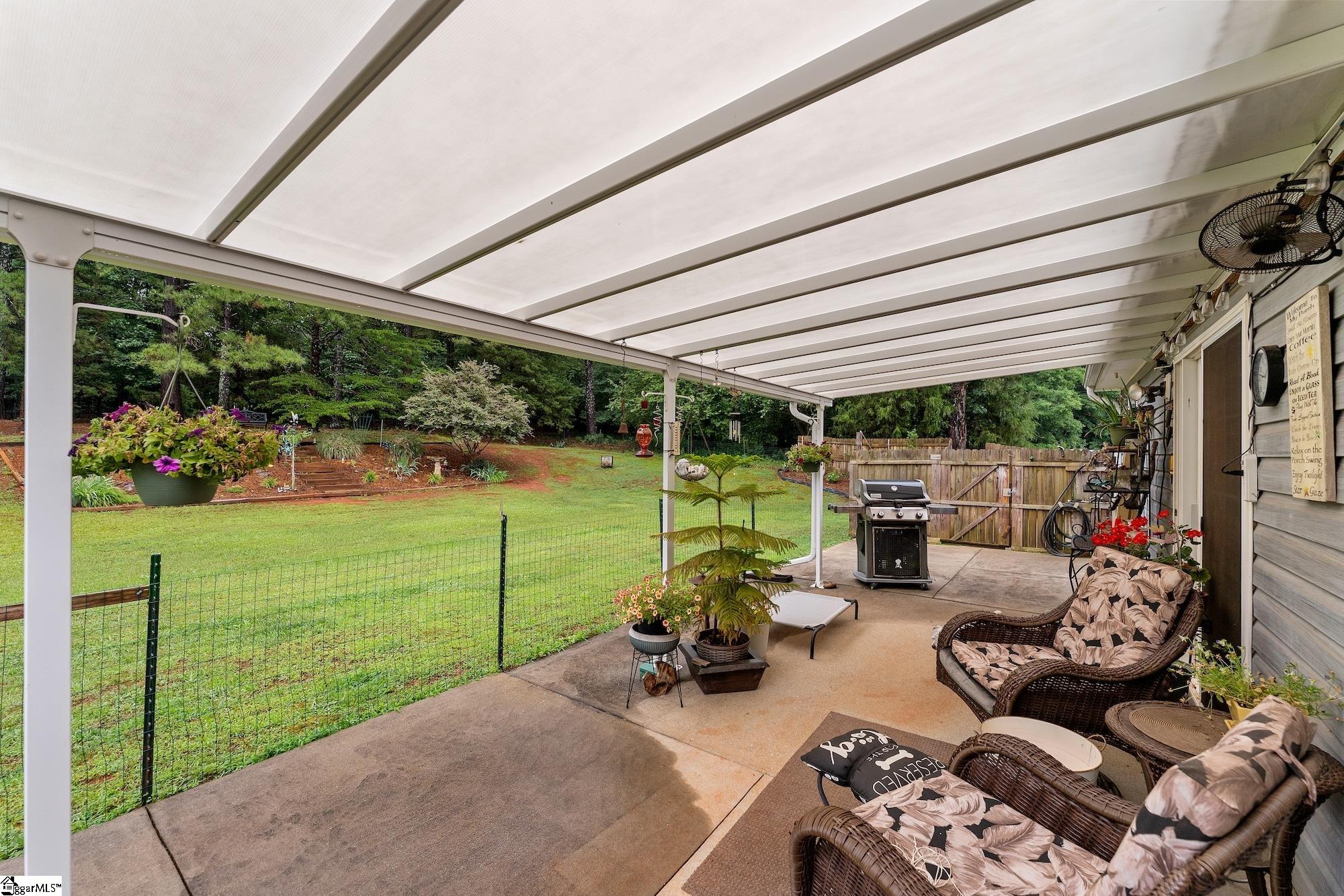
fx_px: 523
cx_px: 672
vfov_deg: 81.2
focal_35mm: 14
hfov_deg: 104.3
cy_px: 448
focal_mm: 14
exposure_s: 1/320
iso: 400
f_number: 6.3
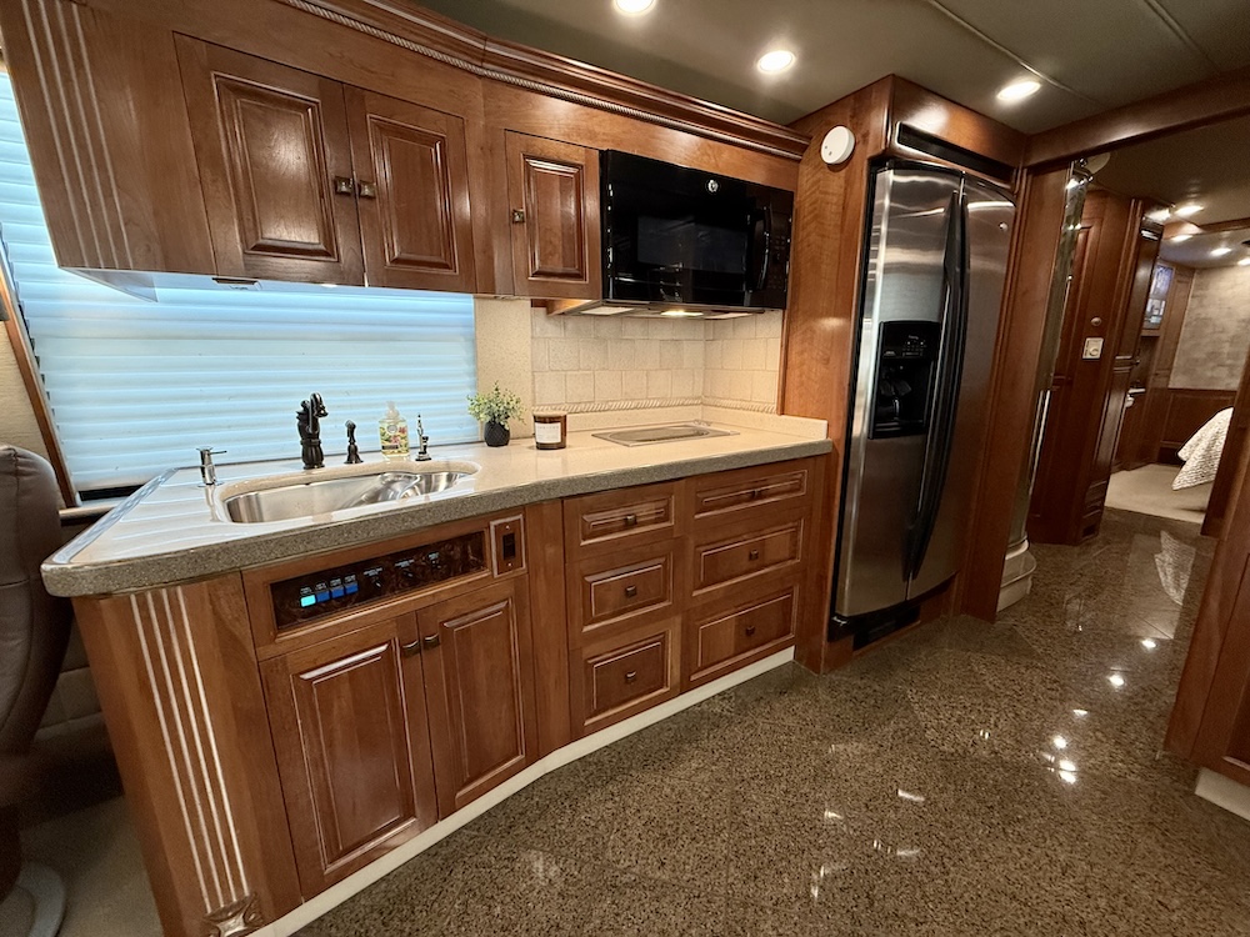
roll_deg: -0.3
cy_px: 468
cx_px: 625
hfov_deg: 102.1
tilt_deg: -13.4
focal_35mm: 14
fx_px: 506
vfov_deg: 85.7
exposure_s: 1/60
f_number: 2.2
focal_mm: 2.22
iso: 320
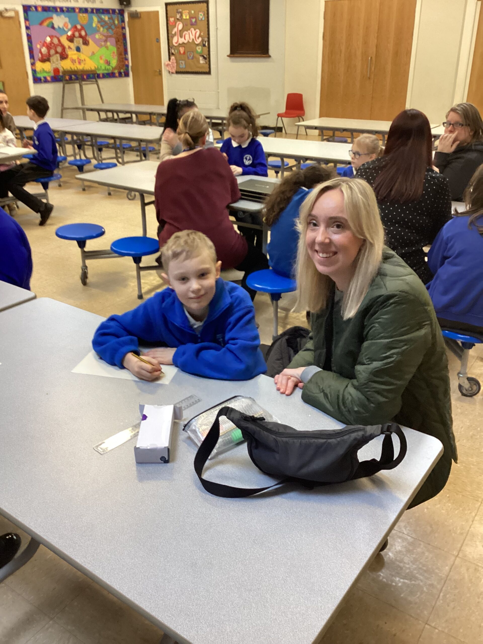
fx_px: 577
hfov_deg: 45.4
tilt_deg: -24.9
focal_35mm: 31
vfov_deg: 58.4
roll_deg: +0.6
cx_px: 242
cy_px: 322
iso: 250
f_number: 2.4
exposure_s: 1/50
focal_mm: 3.3
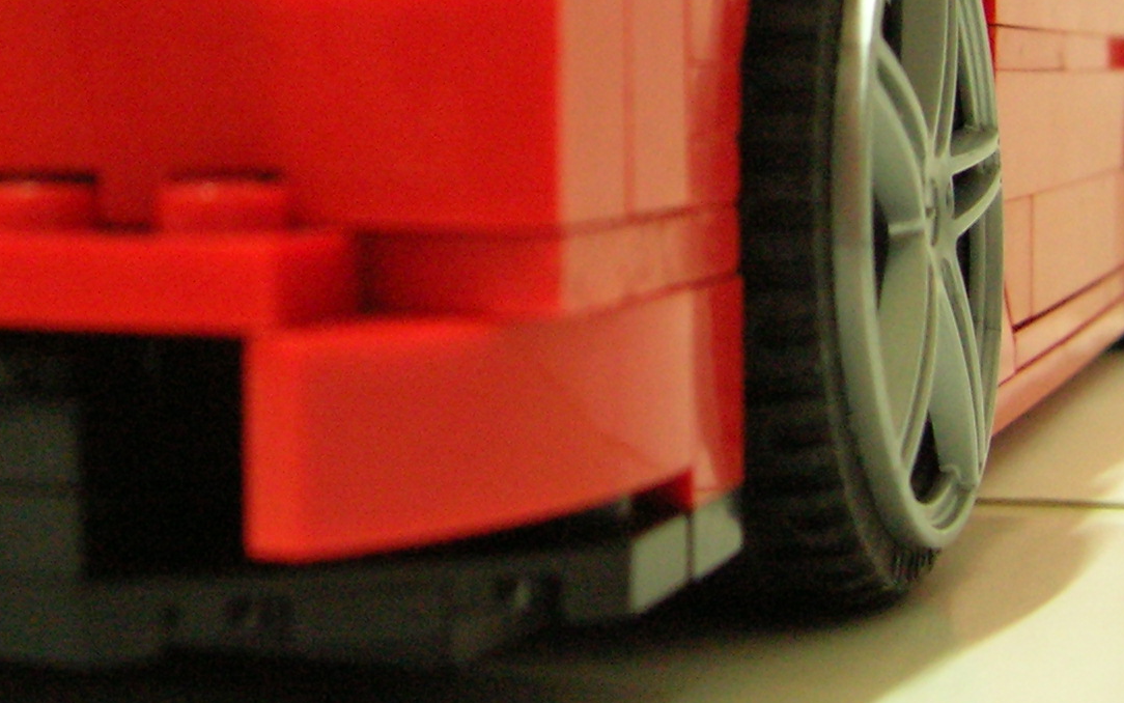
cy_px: 29
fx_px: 2329
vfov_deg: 16.9
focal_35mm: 76
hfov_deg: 27.1
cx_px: 615
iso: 200
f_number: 2.9
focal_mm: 5.7
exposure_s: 1/3.8
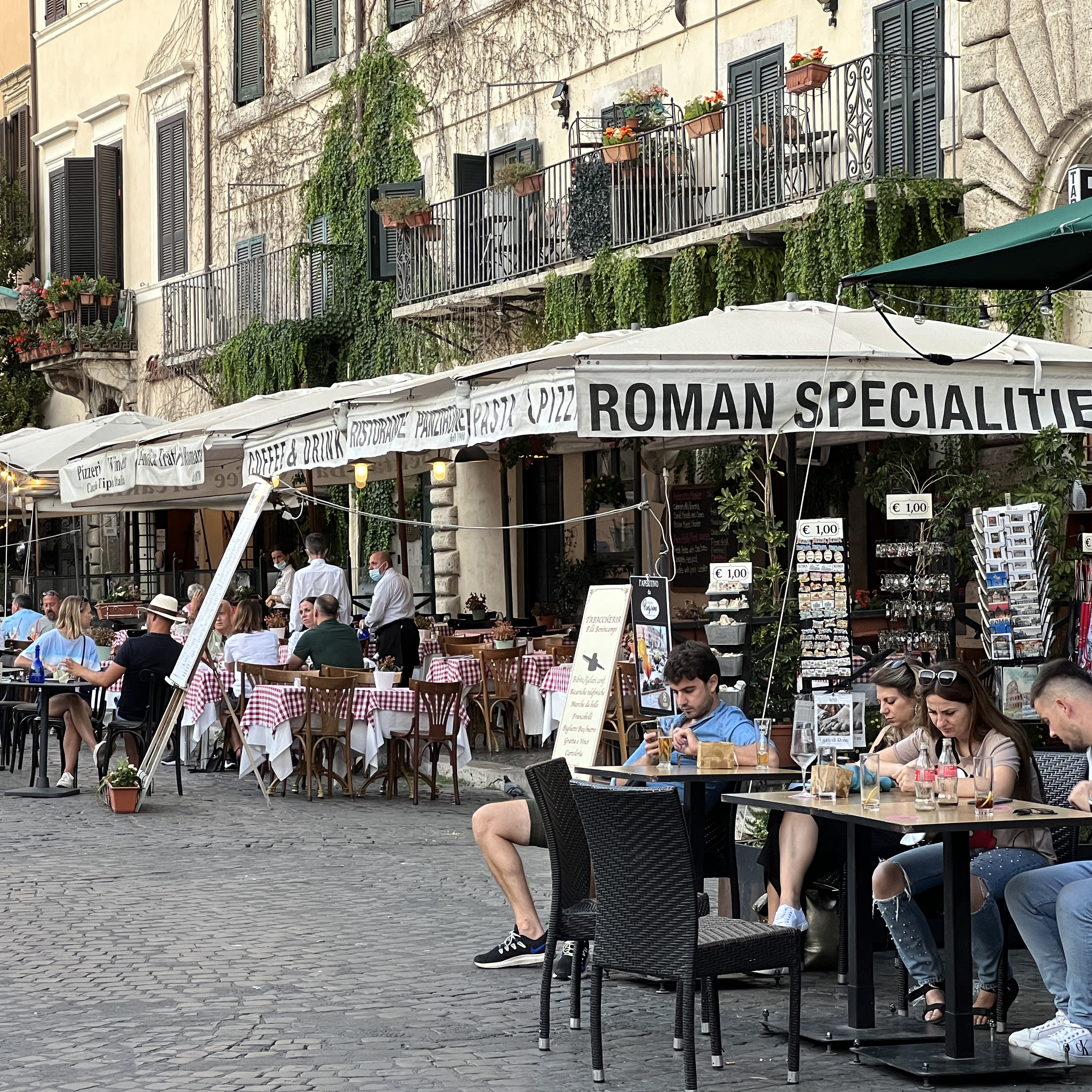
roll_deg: +0.8
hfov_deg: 19.1
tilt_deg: +1.6
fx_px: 3248
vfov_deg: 19.1
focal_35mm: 91
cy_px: 546
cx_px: 501
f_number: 2.8
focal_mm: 9
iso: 80
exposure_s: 1/122
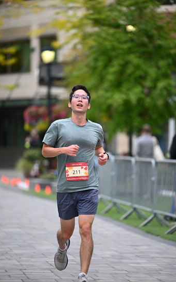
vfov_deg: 10.2
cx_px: 91
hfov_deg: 6.4
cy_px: 141
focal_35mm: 205
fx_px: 1573
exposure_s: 1/2000
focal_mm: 200
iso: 640
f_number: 2.8
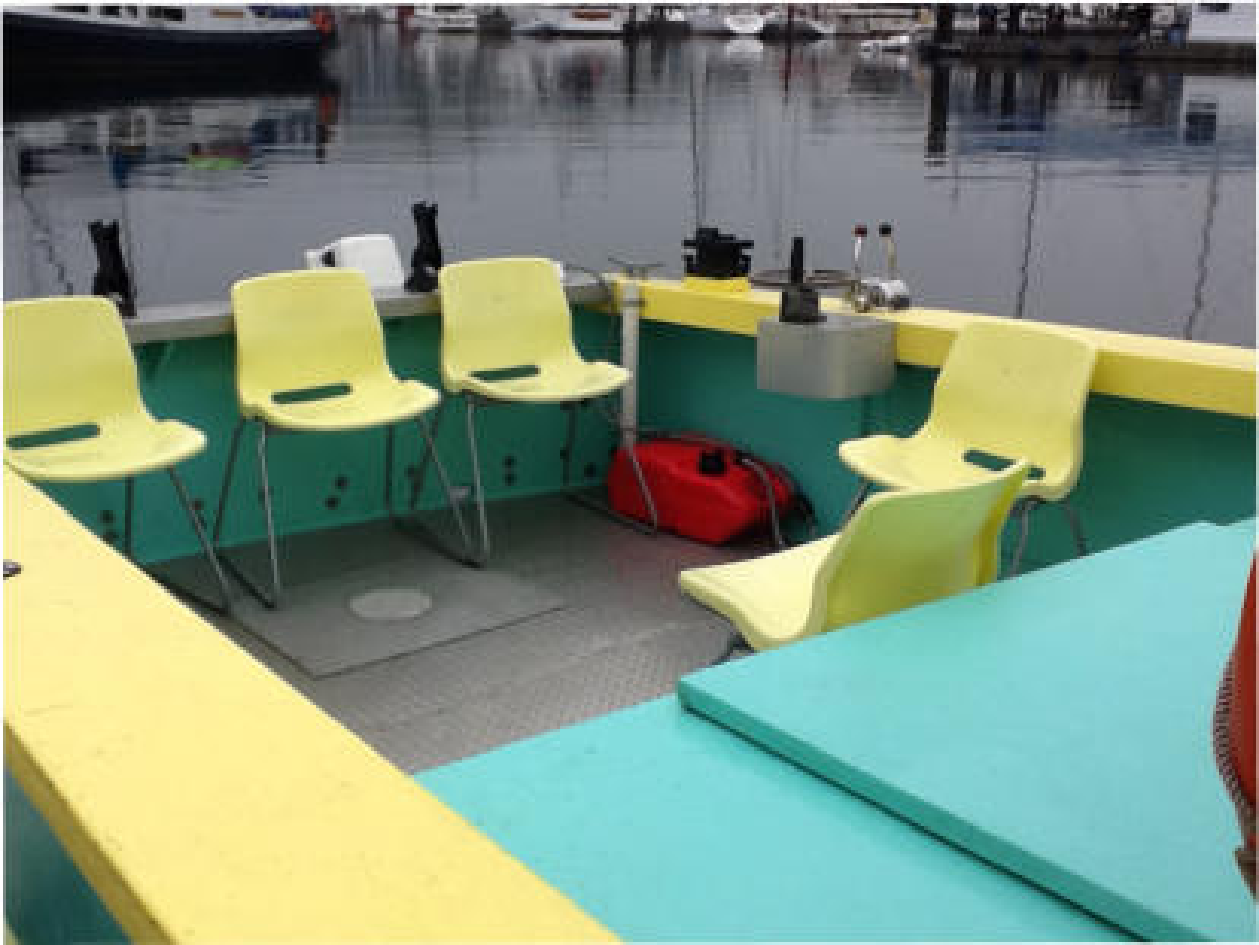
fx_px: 1601
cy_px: 472
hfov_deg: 42.9
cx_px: 630
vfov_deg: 32.9
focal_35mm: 44
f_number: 2.4
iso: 40
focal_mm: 2.03
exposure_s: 1/557
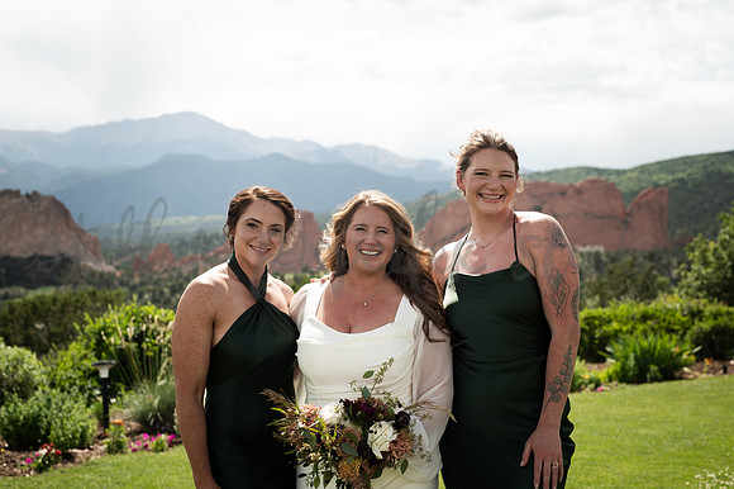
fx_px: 1019
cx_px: 367
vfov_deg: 27.0
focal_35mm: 50
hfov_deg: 39.6
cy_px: 244
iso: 100
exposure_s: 1/500
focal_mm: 50
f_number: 4.5
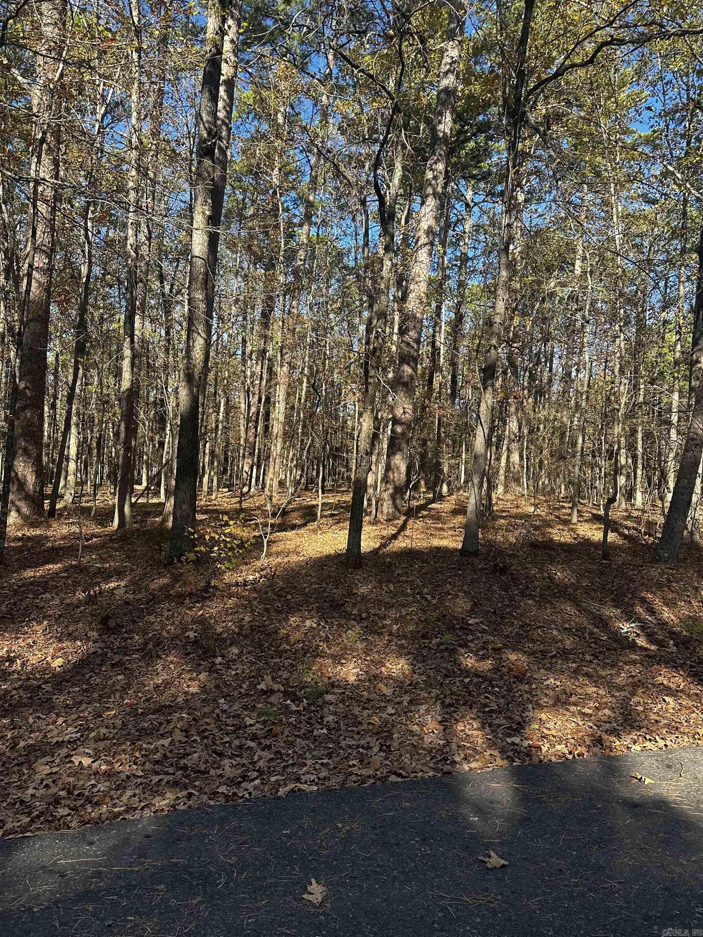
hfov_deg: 56.8
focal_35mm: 24
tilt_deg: +3.7
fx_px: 650
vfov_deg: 71.6
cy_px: 468
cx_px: 352
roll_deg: -2.2
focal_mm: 6.86
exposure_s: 1/756
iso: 80
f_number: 1.78
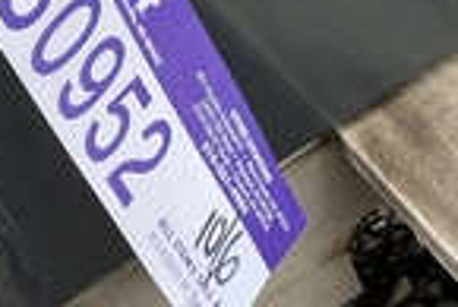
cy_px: 22
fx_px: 1057
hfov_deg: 24.4
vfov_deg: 16.3
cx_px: 205
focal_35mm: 83
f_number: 1.8
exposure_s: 1/134
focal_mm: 3
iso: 20
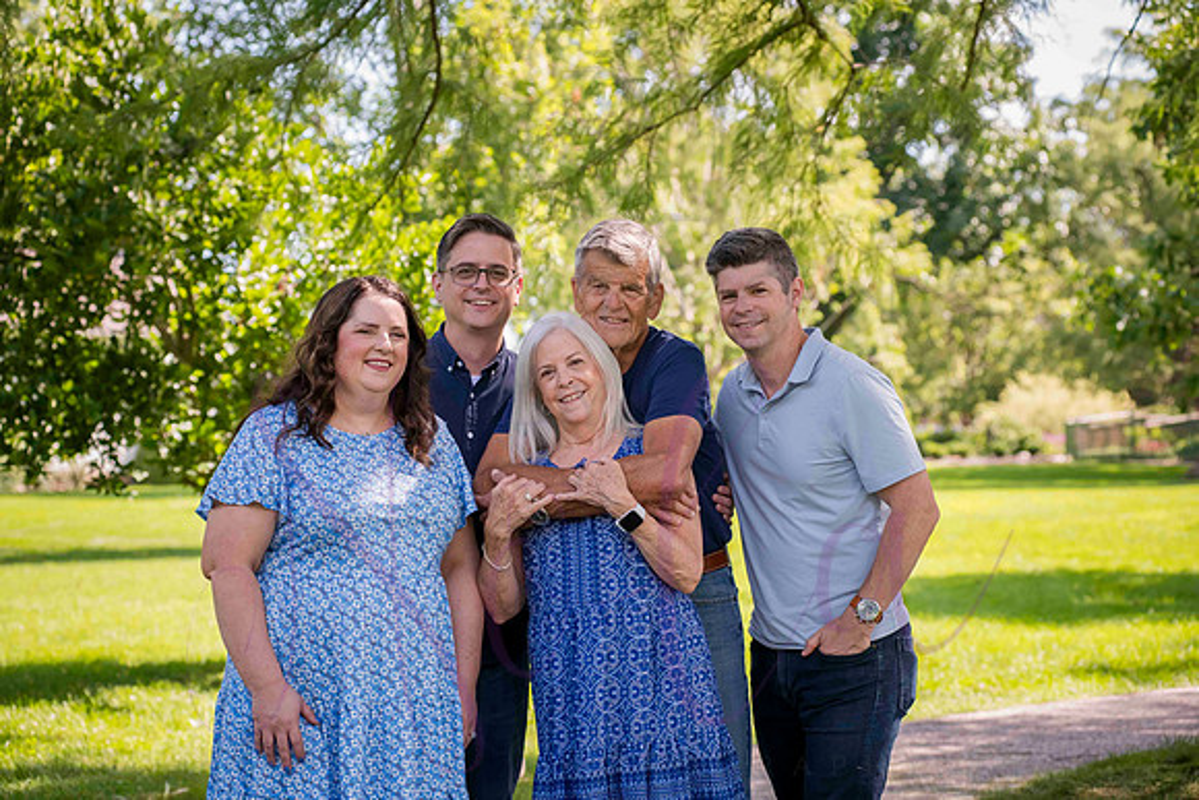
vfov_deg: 15.9
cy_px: 400
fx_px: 2865
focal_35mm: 86
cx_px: 600
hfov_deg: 23.6
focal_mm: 86
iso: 400
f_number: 5
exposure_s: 1/320
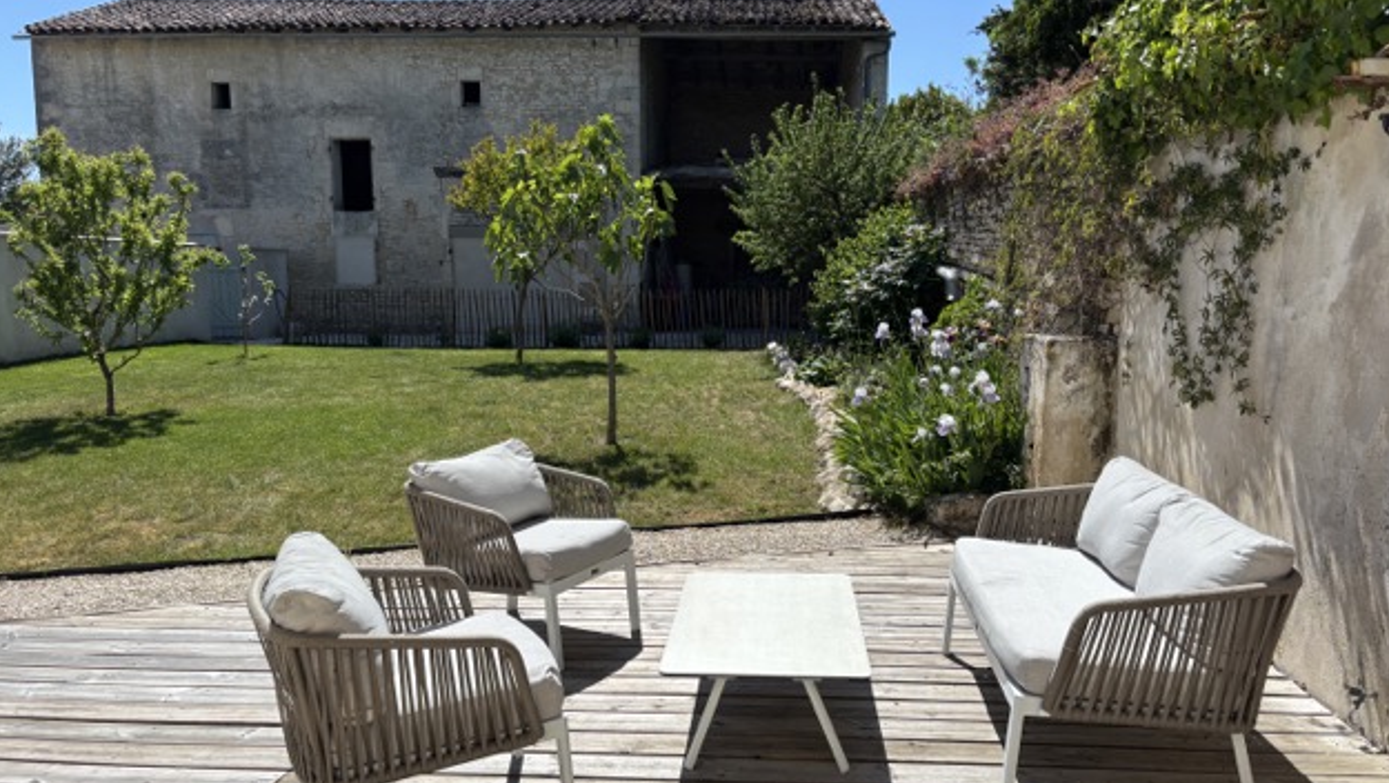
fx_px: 1068
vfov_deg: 40.2
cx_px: 689
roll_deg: -0.6
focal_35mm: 29
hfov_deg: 66.0
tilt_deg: -8.2
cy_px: 425
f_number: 1.6
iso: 50
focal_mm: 5.96
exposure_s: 1/3937
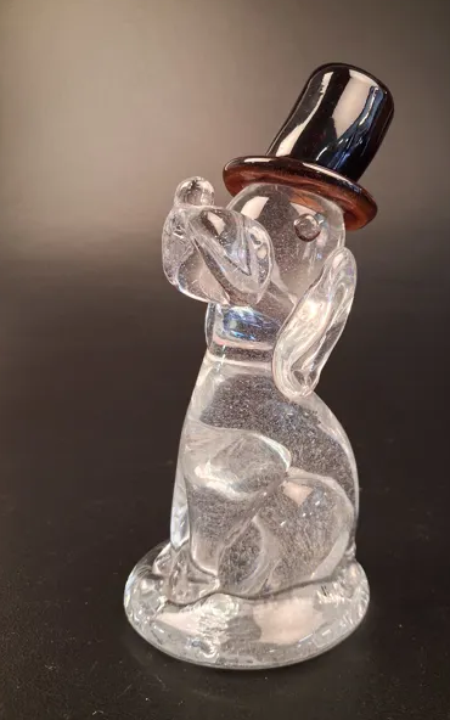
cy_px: 356
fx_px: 569
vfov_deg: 64.6
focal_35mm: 29
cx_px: 270
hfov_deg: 42.9
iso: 400
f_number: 1.8
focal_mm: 4
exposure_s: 1/33
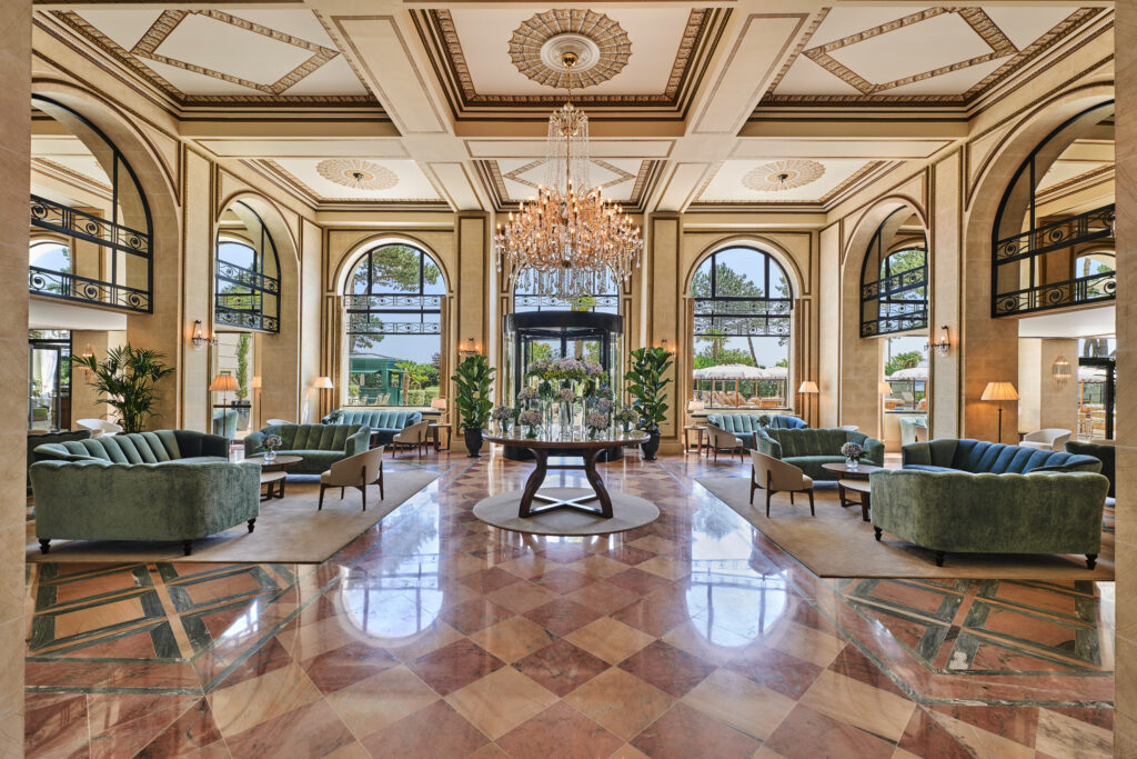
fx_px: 505
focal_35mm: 16
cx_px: 568
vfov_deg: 73.8
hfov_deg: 96.7
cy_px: 380
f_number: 9
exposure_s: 1/6
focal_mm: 16
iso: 100
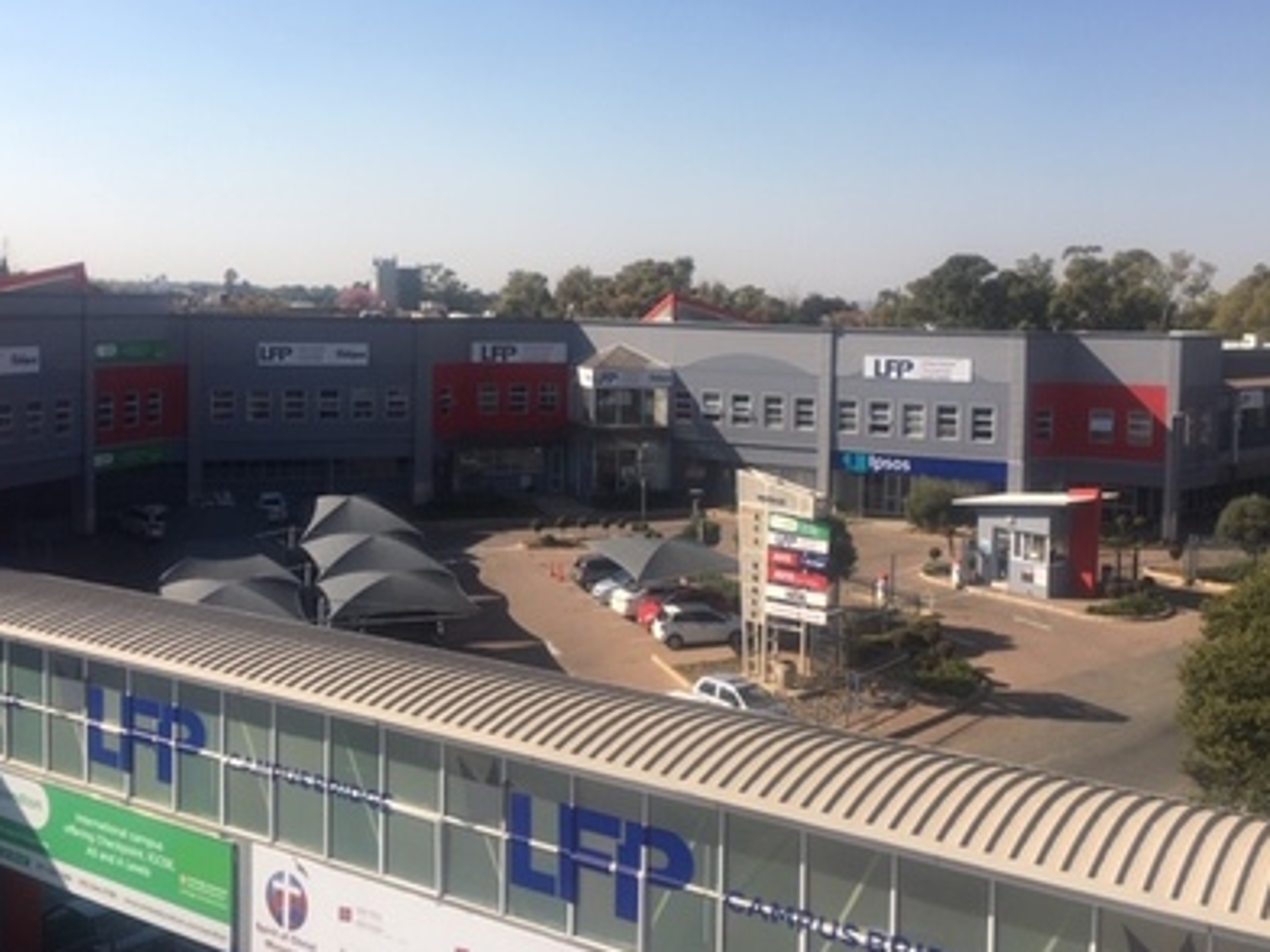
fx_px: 1357
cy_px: 390
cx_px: 664
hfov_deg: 50.1
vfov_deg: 38.5
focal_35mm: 37
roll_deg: -1.4
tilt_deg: -1.8
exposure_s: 1/1425
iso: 25
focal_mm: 4.15
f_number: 2.2
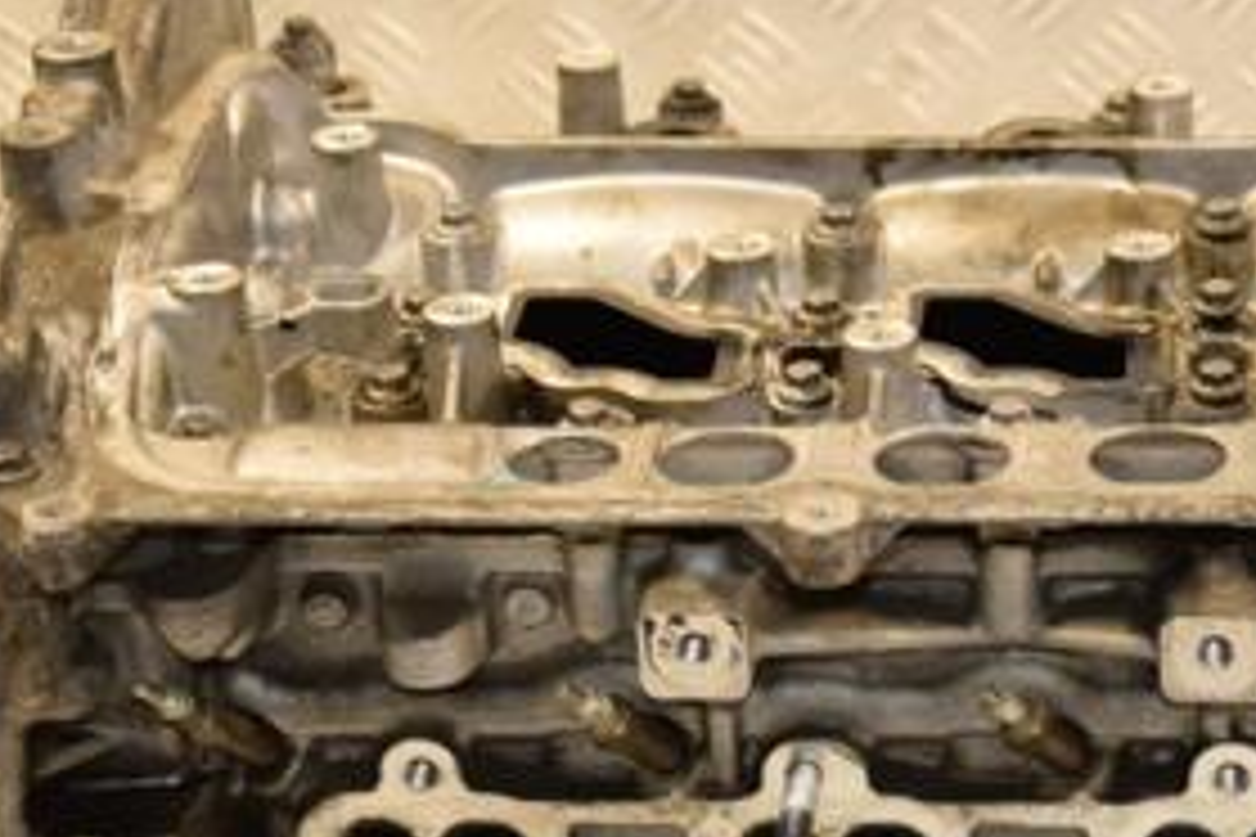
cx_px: 1085
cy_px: 446
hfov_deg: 15.7
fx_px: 4500
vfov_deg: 10.6
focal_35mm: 129
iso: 800
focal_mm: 40
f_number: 4.8
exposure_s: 1/125
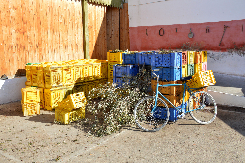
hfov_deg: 62.0
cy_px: 82
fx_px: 204
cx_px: 122
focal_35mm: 30
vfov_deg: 43.5
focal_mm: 20
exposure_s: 1/125
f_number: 7.1
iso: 100
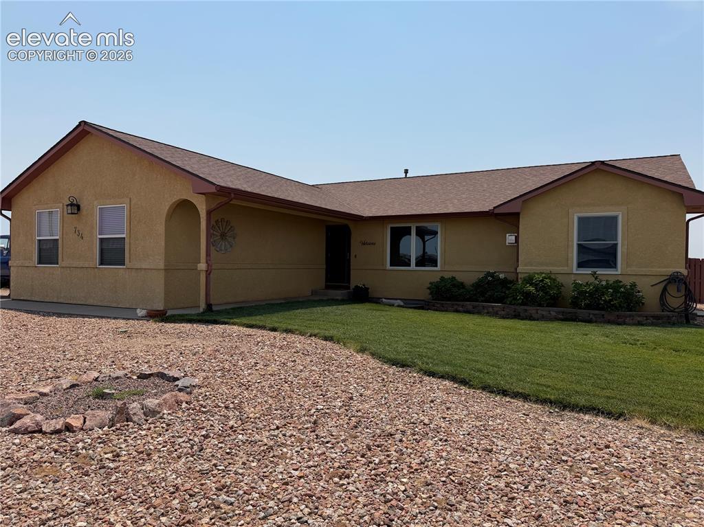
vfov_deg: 56.8
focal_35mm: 24
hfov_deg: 71.6
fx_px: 488
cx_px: 352
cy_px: 264
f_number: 1.78
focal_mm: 6.76
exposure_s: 1/8130
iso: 80
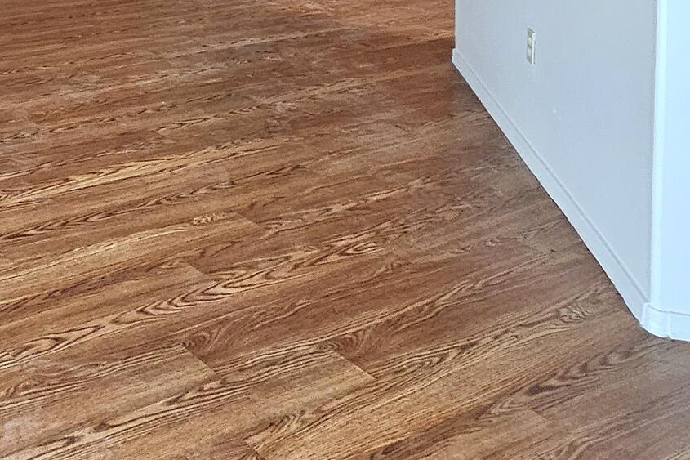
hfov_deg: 35.4
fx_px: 920
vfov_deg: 22.3
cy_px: -259
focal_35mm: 48
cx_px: -63
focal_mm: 2.2
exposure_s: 1/101
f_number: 2.2
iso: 250
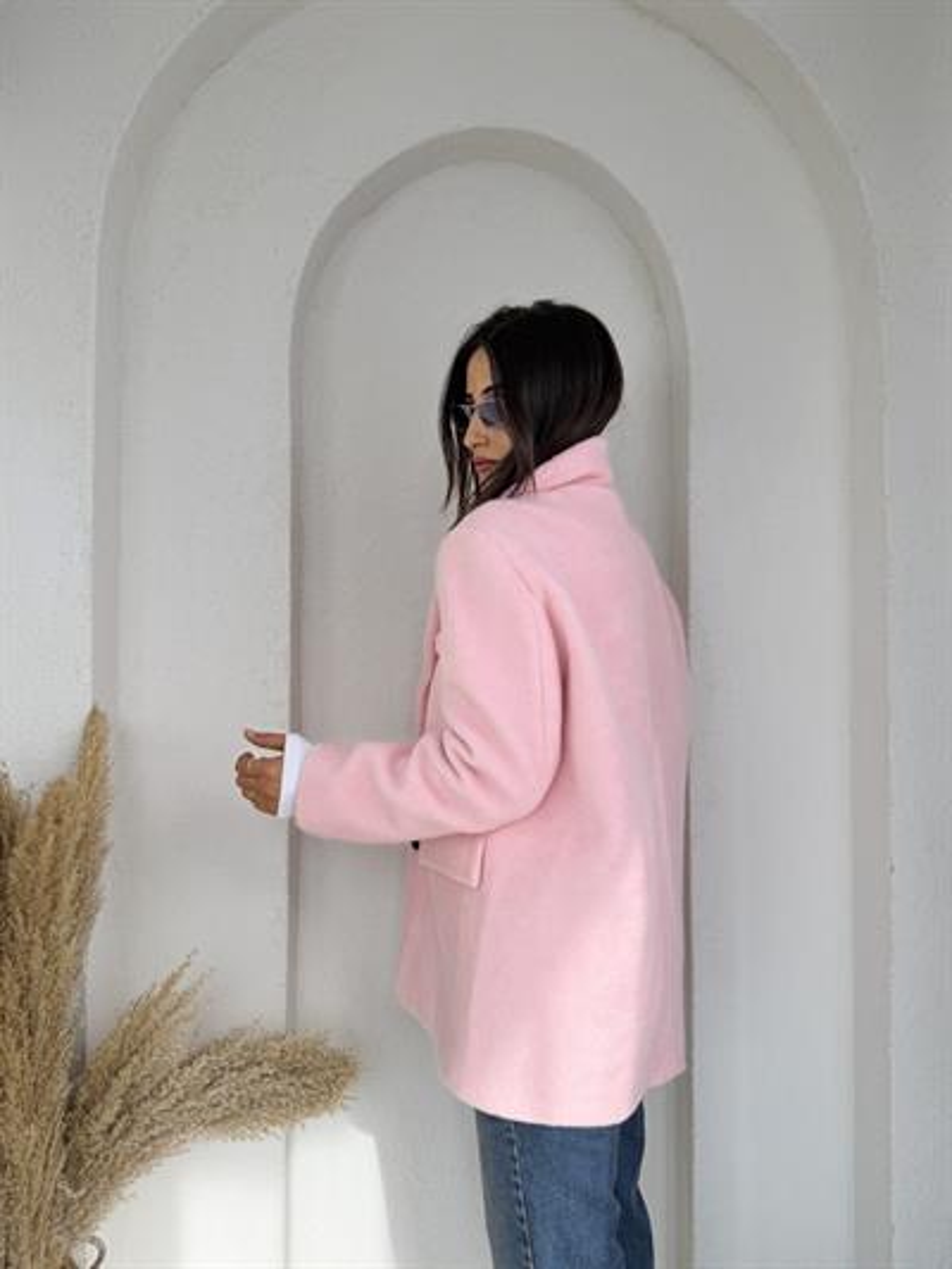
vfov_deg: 71.6
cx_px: 476
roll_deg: +0.2
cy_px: 634
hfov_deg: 56.8
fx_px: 880
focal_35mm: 24
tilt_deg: +1.1
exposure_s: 1/218
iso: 64
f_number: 1.78
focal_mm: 6.76
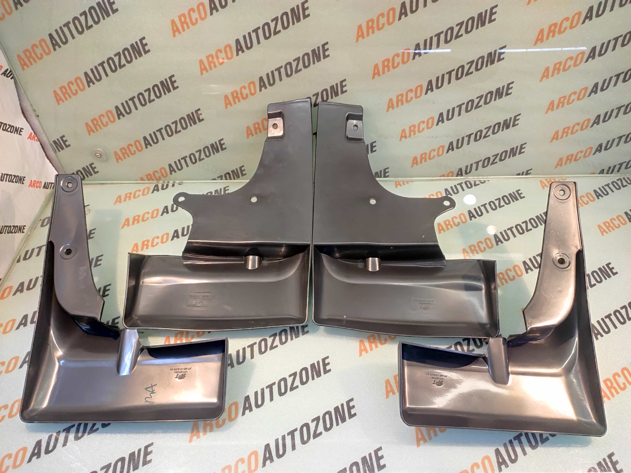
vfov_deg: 74.7
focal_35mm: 17
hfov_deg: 91.1
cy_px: 236
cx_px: 316
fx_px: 310
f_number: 1.79
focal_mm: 4.74
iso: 1585
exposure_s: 1/25
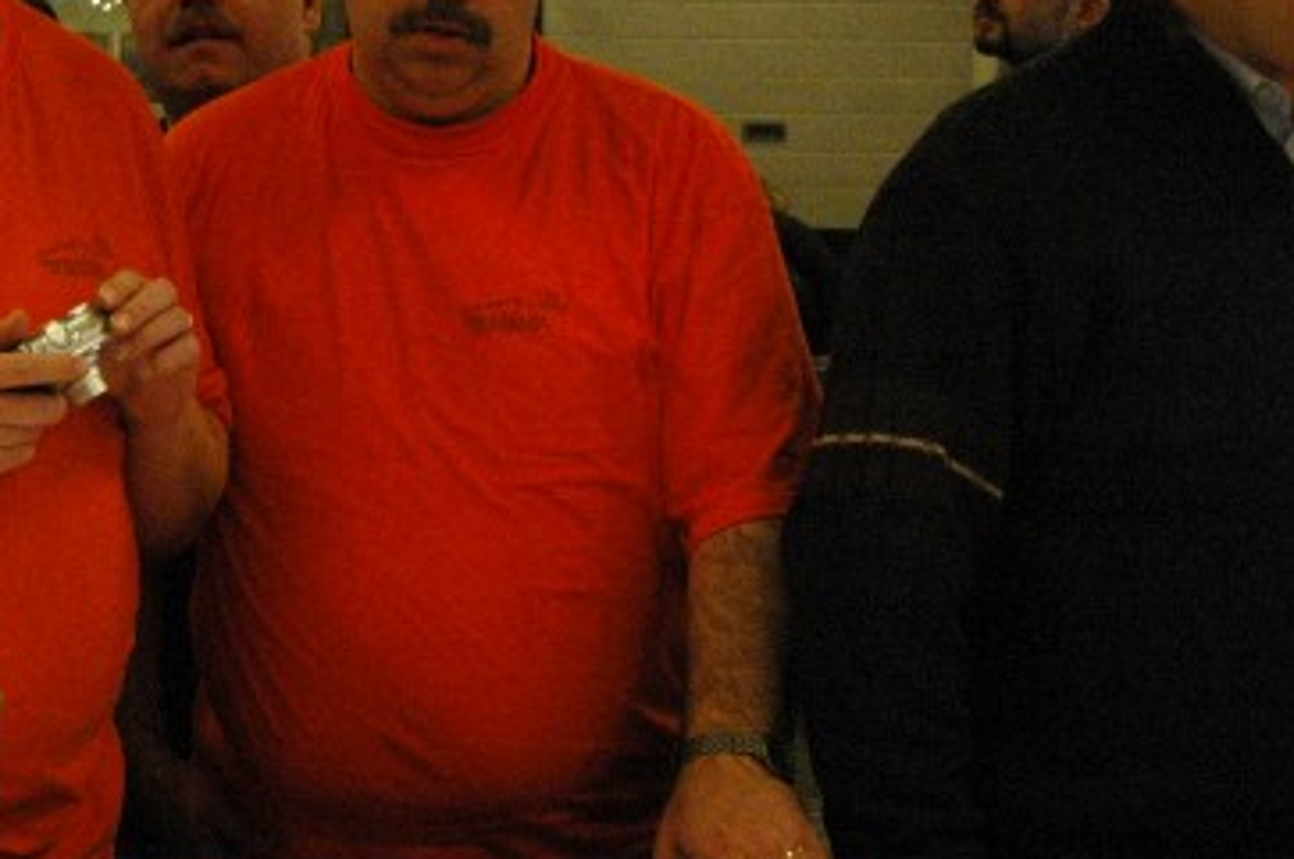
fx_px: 4216
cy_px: -39
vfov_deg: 11.5
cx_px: -205
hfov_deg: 16.8
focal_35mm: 117
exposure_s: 1/100
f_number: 5
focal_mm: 27
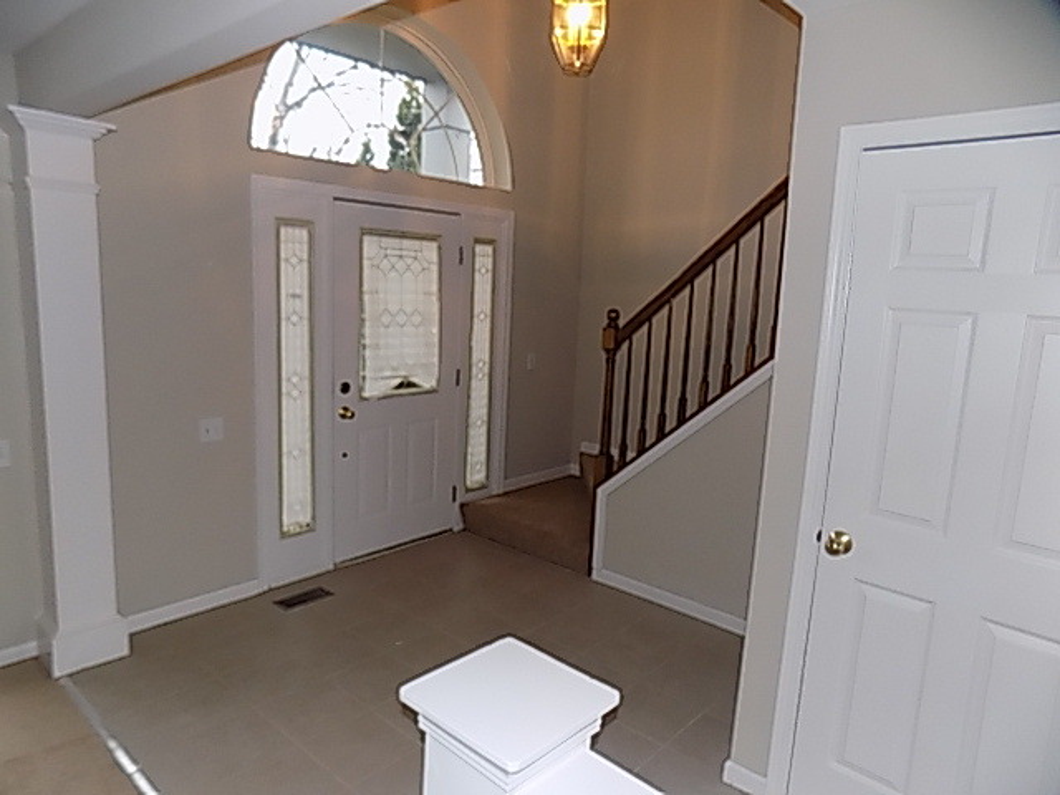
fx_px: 704
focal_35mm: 23
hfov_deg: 73.9
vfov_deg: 58.9
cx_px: 530
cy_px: 398
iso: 200
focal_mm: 4
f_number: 3.1
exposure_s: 1/30
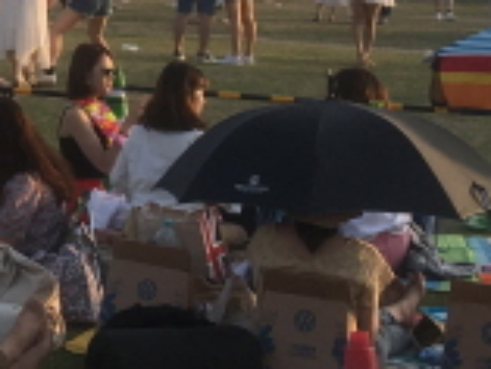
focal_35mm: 129
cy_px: -249
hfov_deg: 14.5
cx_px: -194
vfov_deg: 10.9
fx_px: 1831
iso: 25
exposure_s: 1/530
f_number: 2.2
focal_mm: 4.15
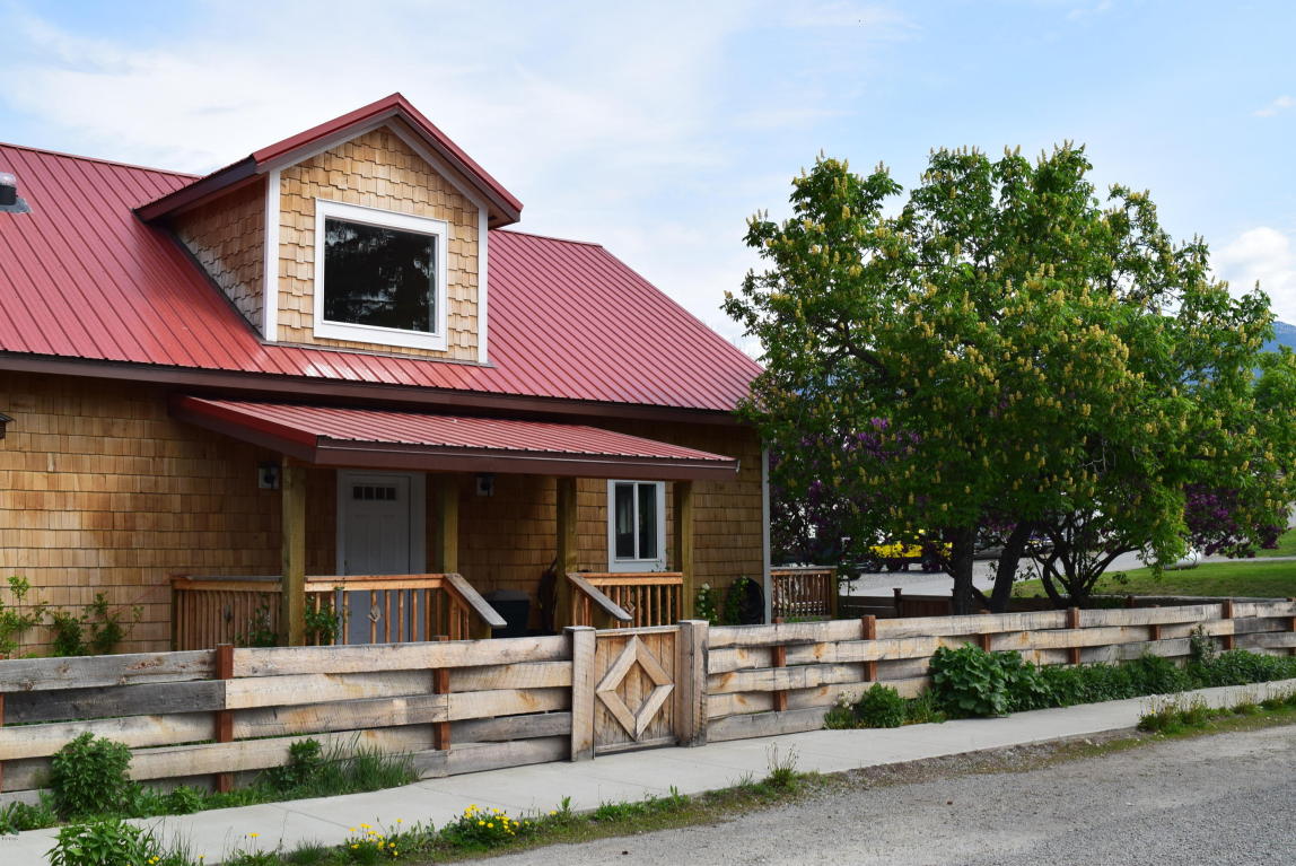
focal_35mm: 40
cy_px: 433
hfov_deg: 47.9
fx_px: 1459
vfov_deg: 33.1
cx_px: 648
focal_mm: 27
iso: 360
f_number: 11
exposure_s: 1/500
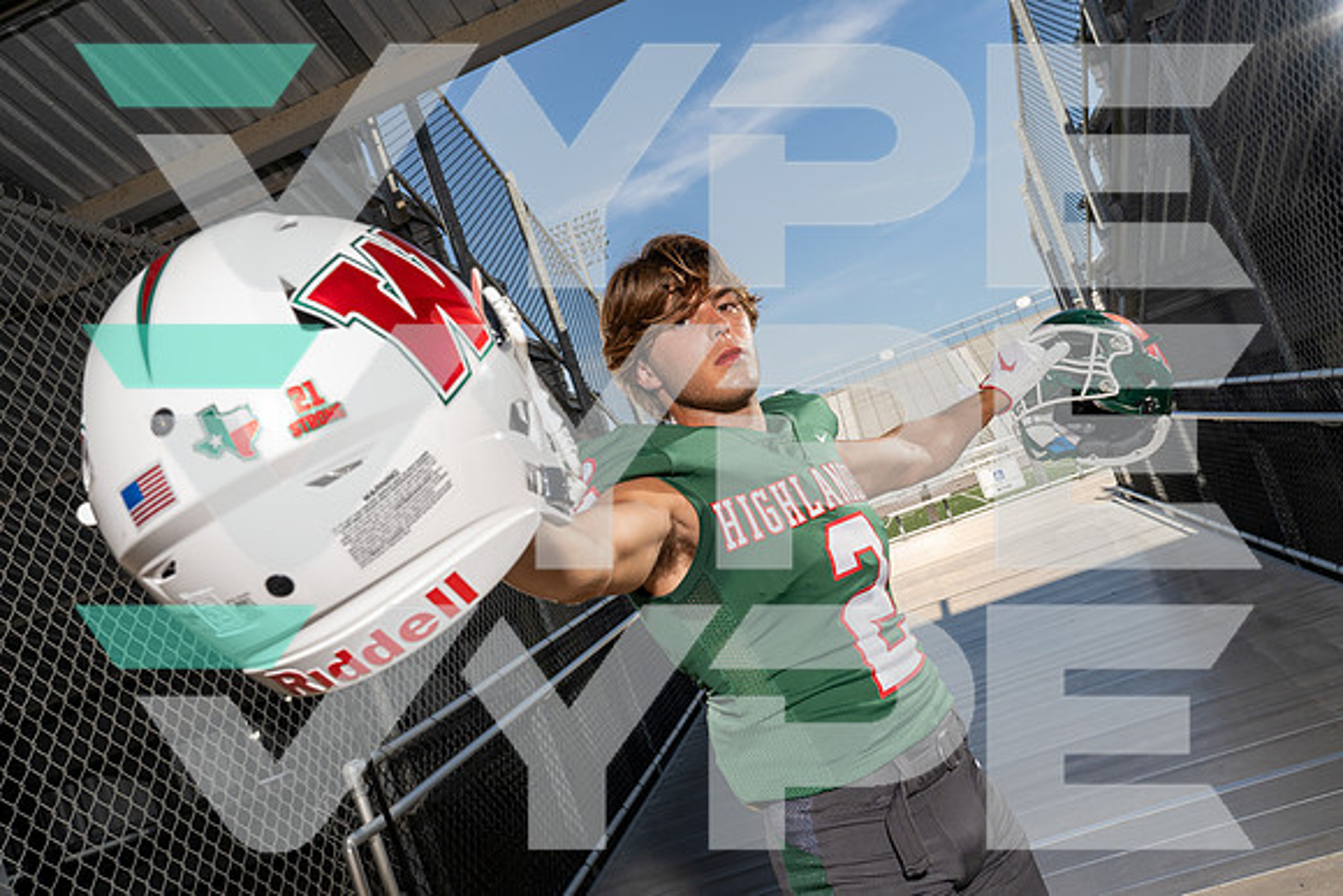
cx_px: 672
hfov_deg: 58.7
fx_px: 1194
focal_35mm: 32
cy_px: 448
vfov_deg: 41.1
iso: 160
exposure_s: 1/250
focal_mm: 32
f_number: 10
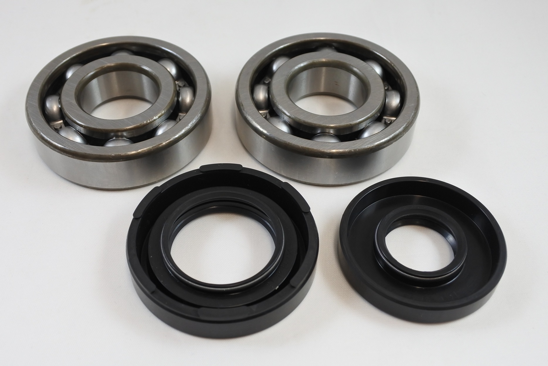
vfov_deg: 37.9
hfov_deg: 54.4
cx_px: 274
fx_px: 533
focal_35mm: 35
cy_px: 183
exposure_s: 1/125
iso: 400
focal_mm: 13.1
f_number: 4
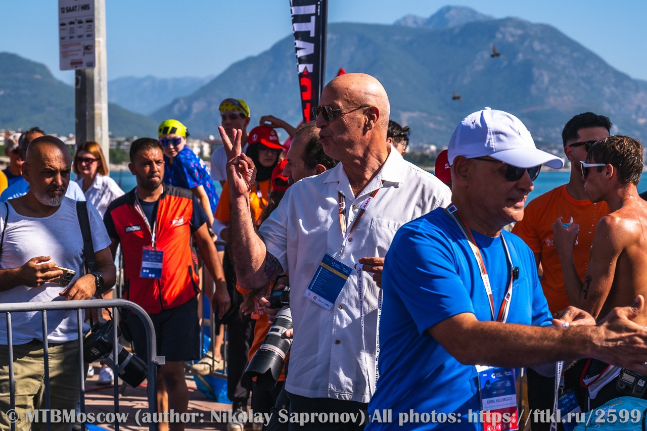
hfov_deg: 22.4
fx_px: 1635
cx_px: 324
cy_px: 216
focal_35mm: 91
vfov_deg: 15.0
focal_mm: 91
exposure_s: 1/1600
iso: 250
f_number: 8
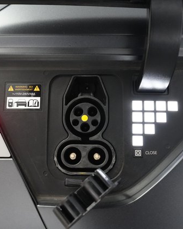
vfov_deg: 49.1
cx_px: 90
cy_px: 114
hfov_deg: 40.1
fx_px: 251
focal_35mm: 37
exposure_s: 1/160
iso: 5000
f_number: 4
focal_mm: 26
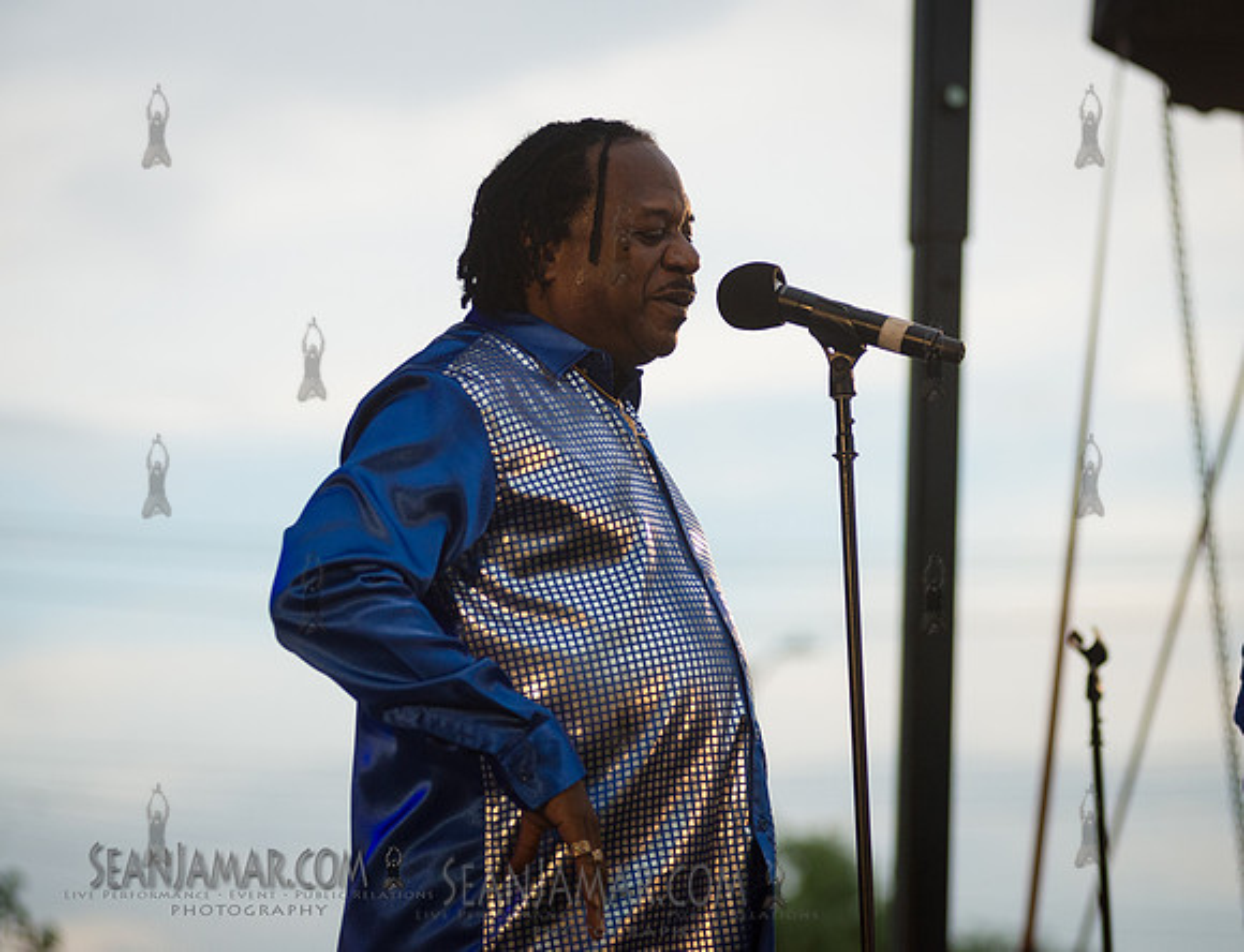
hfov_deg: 14.1
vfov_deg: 10.8
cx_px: 648
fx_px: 5028
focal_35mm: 139
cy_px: 449
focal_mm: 120
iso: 1250
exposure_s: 1/1600
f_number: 3.5
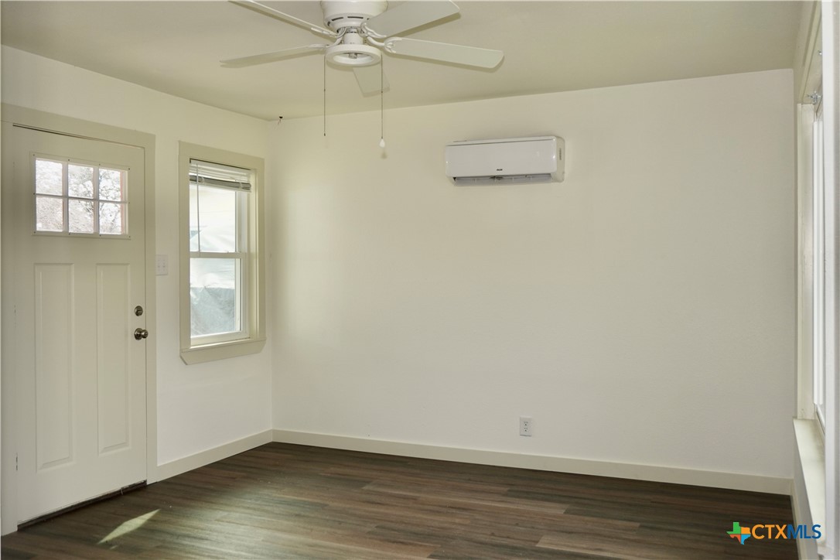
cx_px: 420
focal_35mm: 32
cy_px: 280
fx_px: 735
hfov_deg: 59.5
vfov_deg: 41.7
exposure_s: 1/160
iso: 400
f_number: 4
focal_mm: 21
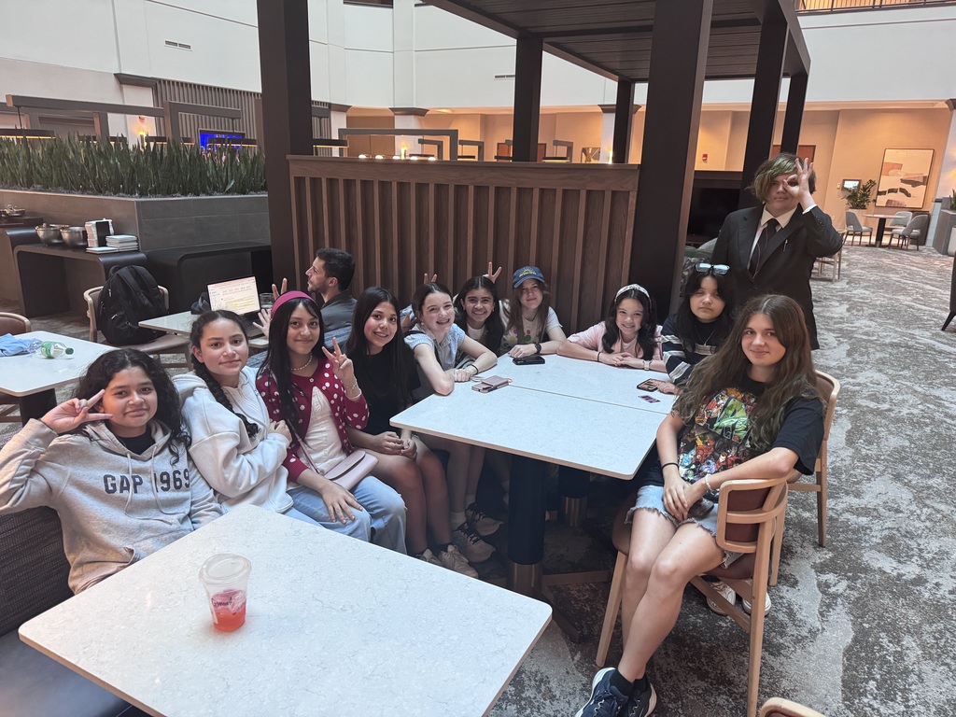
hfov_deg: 71.6
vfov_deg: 56.8
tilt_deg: -17.0
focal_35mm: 24
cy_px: 358
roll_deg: -3.0
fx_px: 663
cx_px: 478
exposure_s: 1/60
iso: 500
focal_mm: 6.76
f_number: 1.78
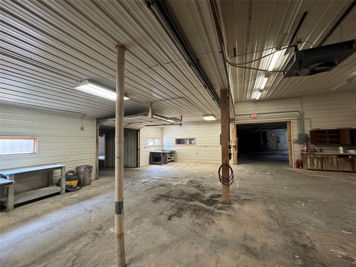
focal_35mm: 14
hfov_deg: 102.1
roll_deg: -0.3
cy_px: 134
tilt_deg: +2.0
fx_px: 144
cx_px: 178
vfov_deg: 85.7
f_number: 2.2
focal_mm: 2.22
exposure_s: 1/60
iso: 250
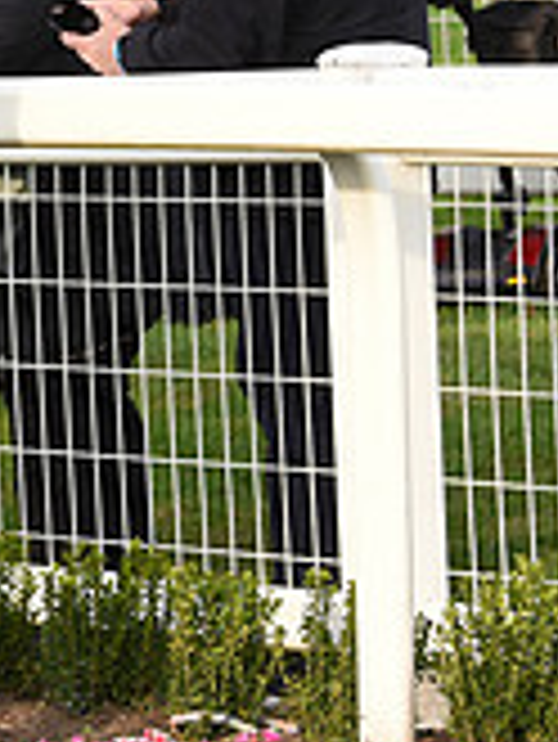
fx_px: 7384
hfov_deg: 4.3
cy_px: 92
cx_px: -716
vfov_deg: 5.7
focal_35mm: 344
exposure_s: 1/800
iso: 640
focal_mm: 102
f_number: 5.6
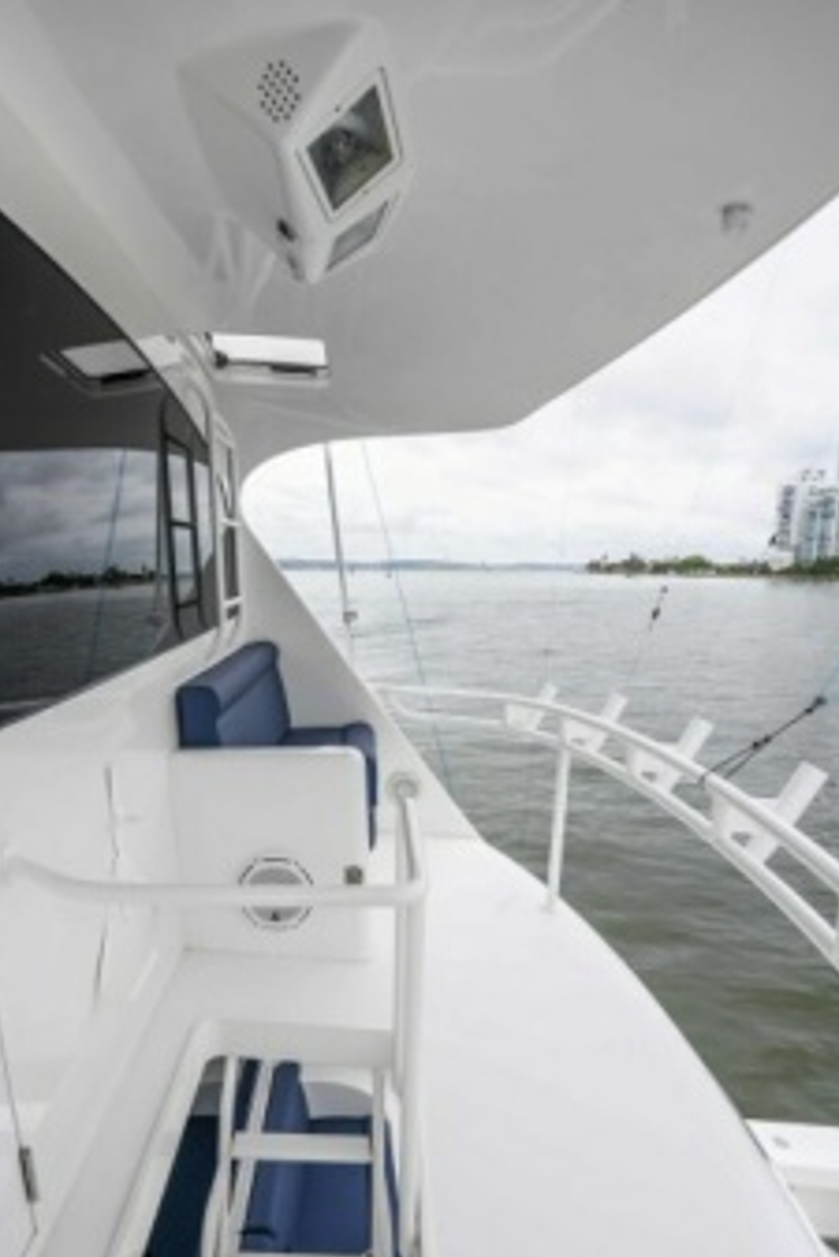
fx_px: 663
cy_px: 709
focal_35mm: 19
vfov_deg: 86.4
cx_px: 352
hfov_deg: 64.2
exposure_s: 1/400
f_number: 11
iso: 400
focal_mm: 16
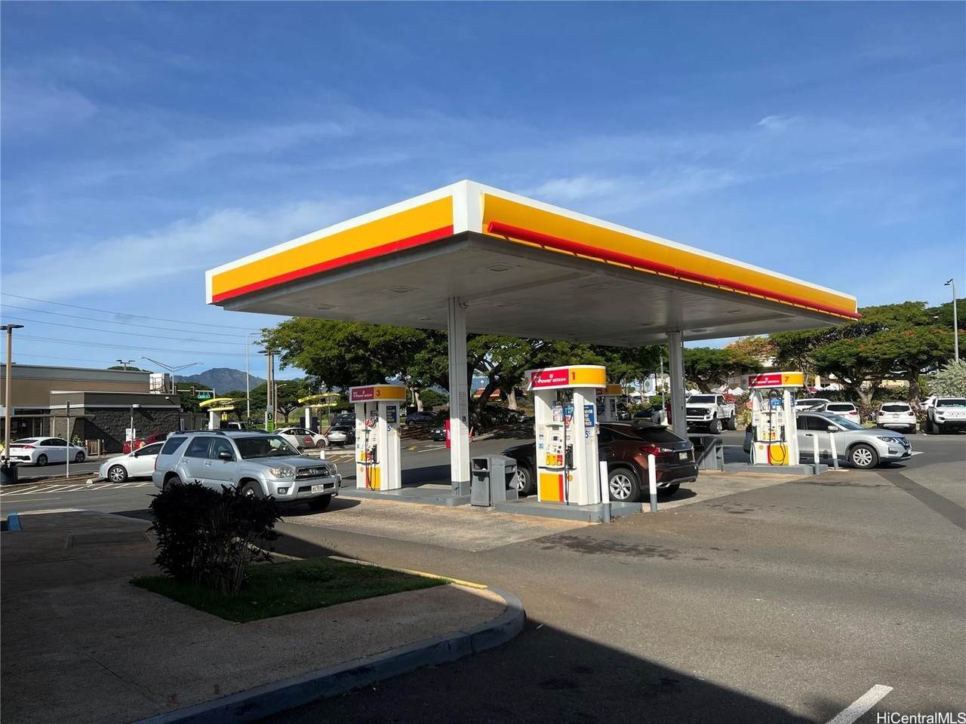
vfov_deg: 53.1
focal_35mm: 26
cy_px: 362
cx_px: 483
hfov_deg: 67.3
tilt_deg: +2.9
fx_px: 726
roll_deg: +1.1
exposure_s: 1/5587
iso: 50
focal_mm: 5.7
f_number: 1.5
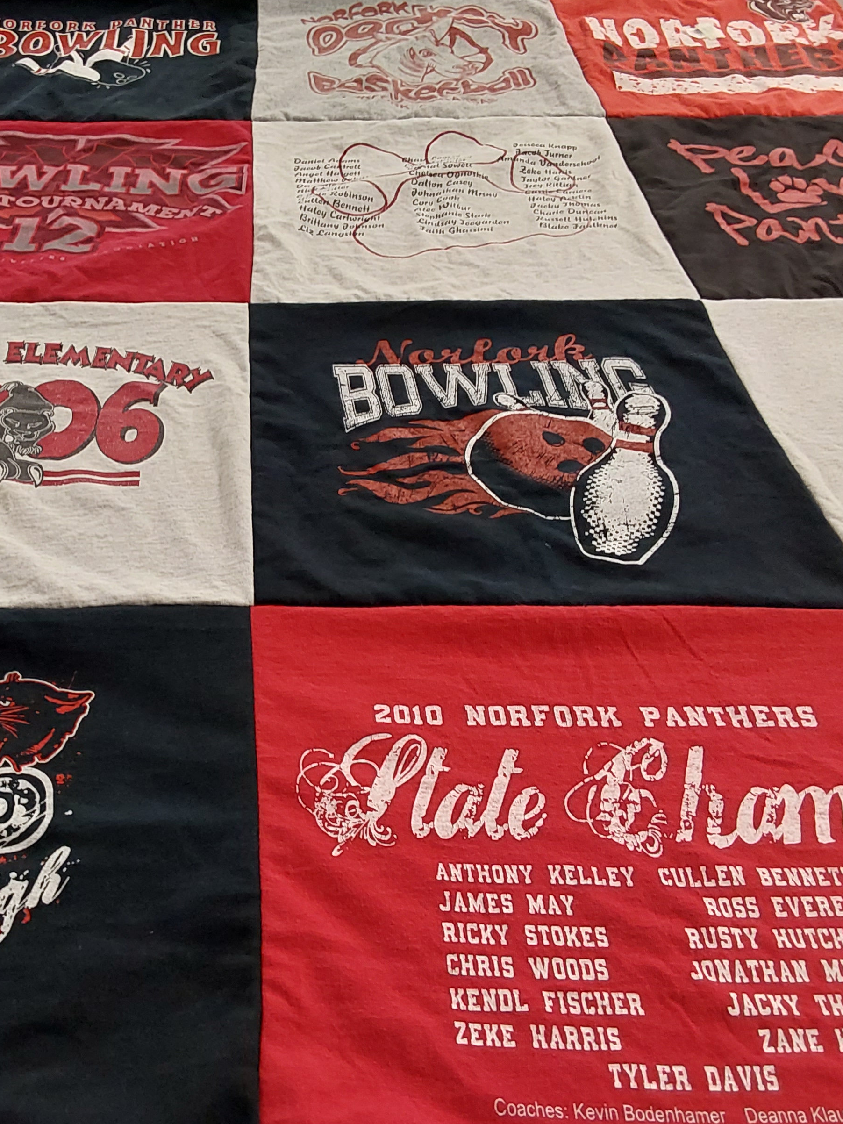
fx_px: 1234
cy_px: 552
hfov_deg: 37.0
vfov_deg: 49.0
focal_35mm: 38
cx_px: 235
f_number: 1.9
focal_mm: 2.91
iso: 125
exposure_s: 1/60
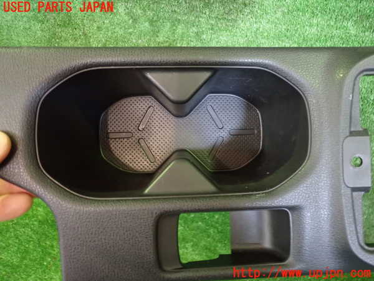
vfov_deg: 46.8
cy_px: 140
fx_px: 324
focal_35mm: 30
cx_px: 187
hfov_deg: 60.0
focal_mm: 5.4
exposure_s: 1/25
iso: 800
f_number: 2.3
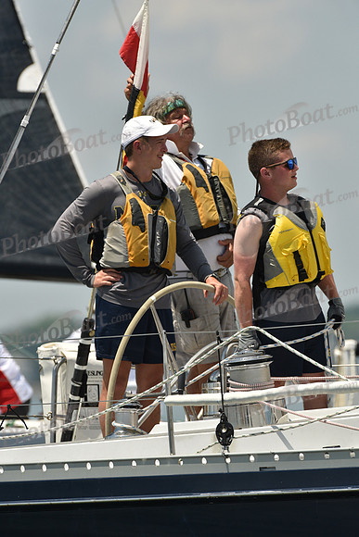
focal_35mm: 600
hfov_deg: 2.3
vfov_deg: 3.4
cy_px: 268
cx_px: 180
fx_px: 8969
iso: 320
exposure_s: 1/1600
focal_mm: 600
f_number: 8
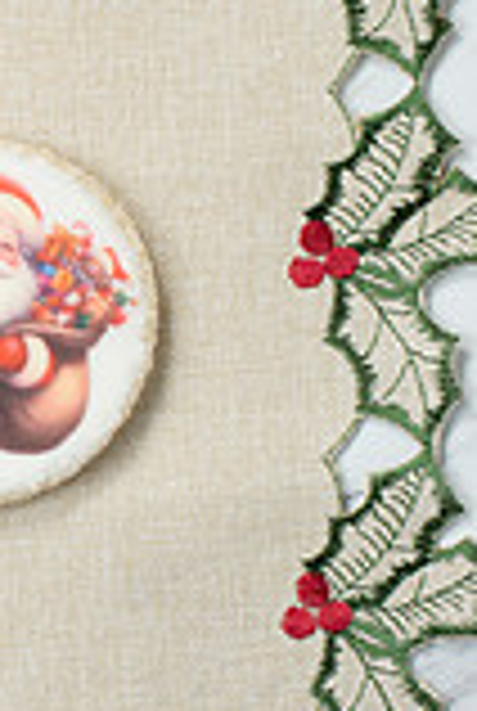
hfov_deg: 9.5
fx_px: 2810
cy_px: 310
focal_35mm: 142
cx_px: -194
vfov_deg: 14.4
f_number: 7.1
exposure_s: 1/200
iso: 200
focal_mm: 50
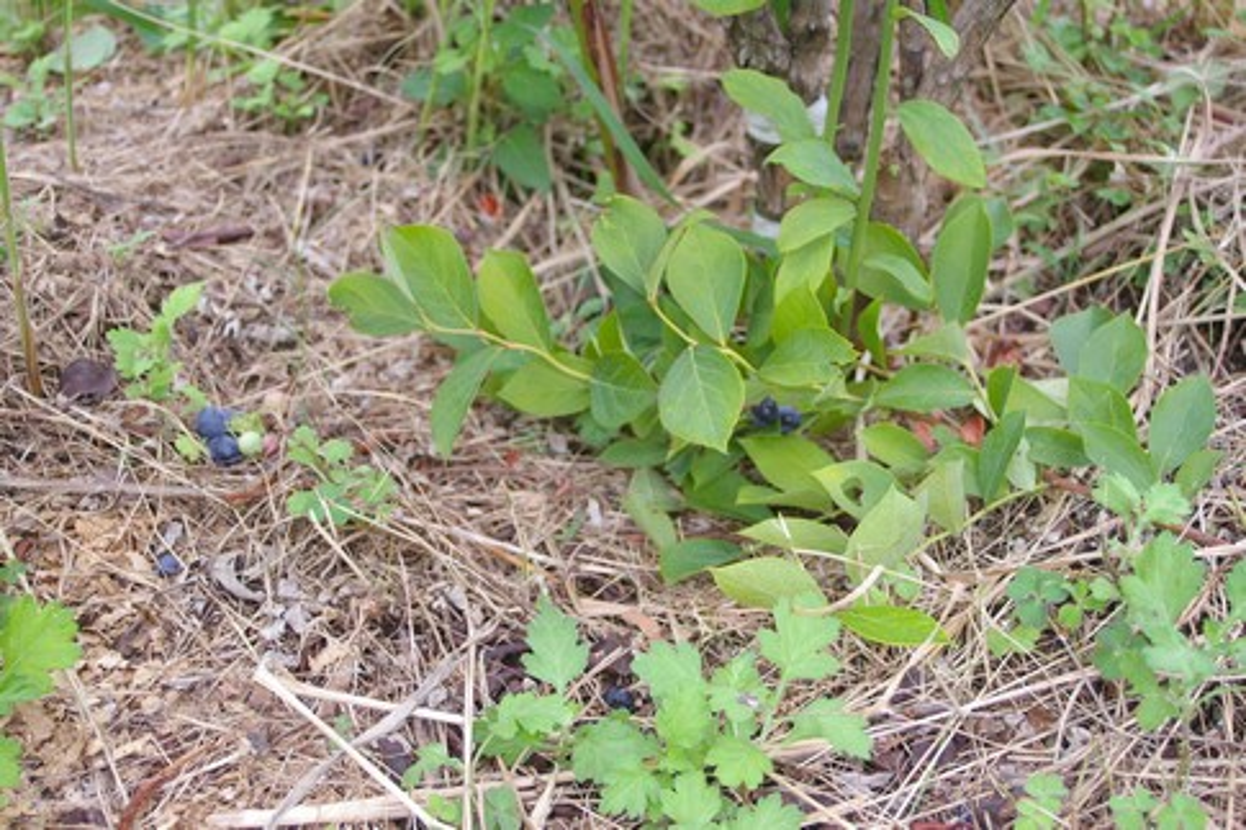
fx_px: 2076
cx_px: 623
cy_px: 415
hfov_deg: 33.4
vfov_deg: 22.6
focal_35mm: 60
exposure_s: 1/90
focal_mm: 40
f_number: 6.7
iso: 200
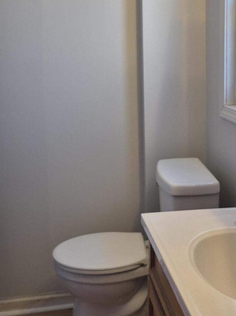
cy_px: 103
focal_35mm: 51
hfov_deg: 28.3
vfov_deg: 37.1
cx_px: 165
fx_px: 464
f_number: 1.8
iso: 100
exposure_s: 1/120
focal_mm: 5.4
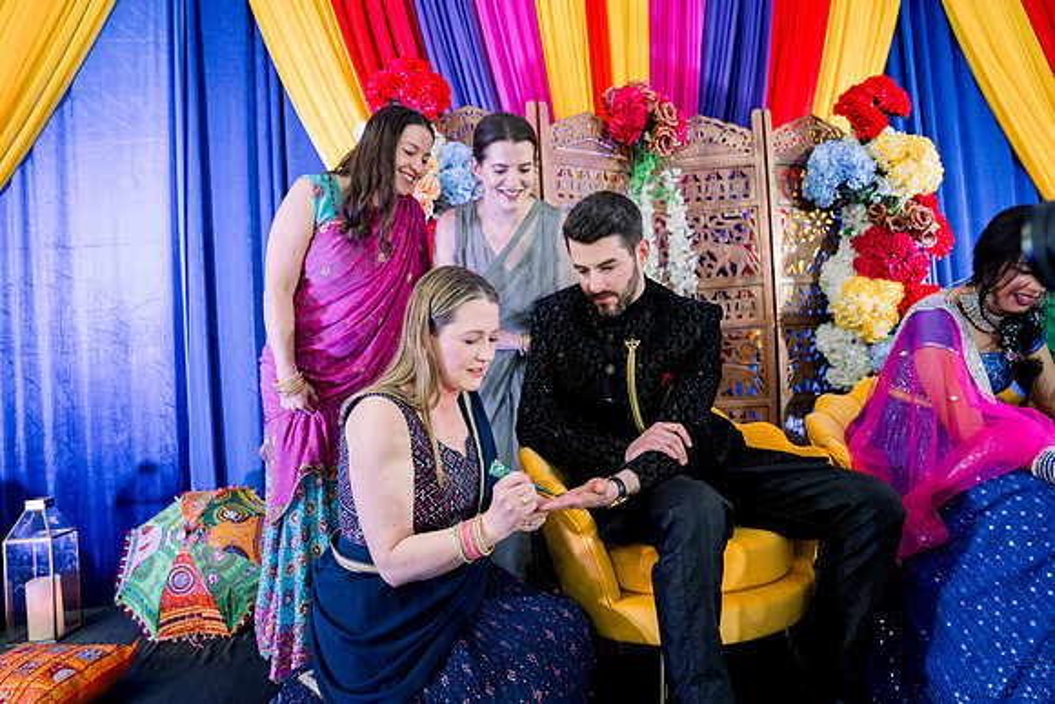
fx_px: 703
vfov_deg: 53.2
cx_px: 528
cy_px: 352
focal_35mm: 24
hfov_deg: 73.7
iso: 1250
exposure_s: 1/125
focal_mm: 24
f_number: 2.8
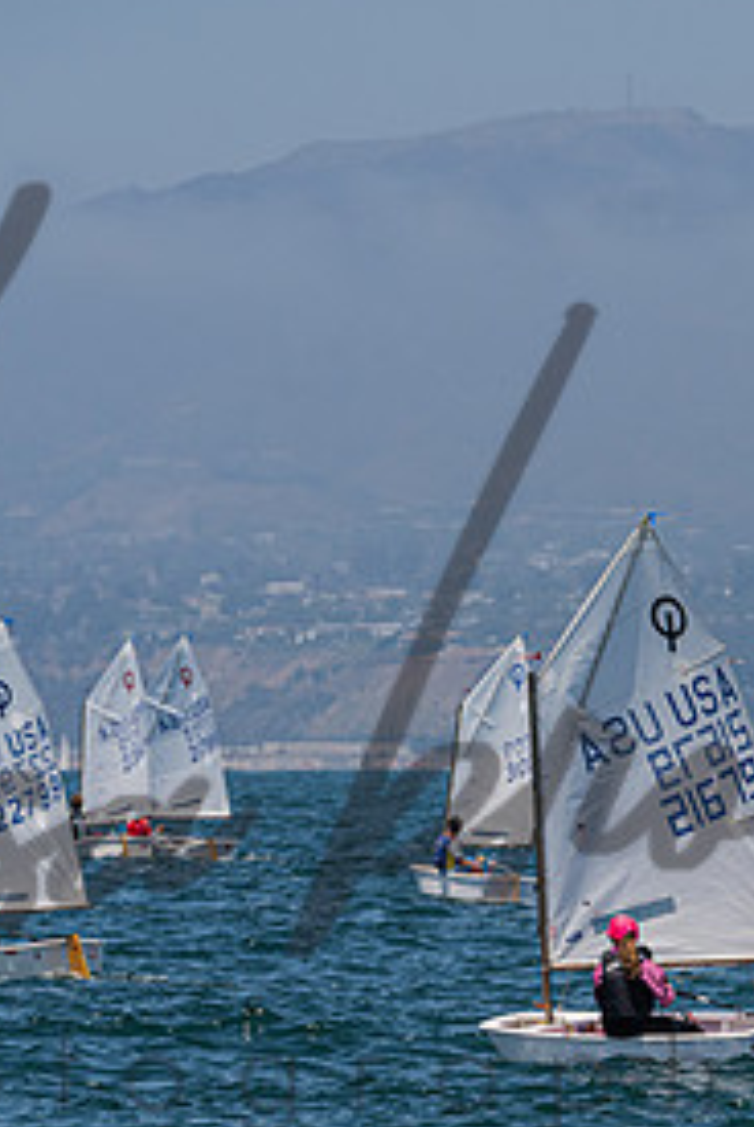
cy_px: 870
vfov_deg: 4.3
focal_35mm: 475
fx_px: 14884
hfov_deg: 2.9
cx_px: 693
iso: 250
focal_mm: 200
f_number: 8
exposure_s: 1/1250
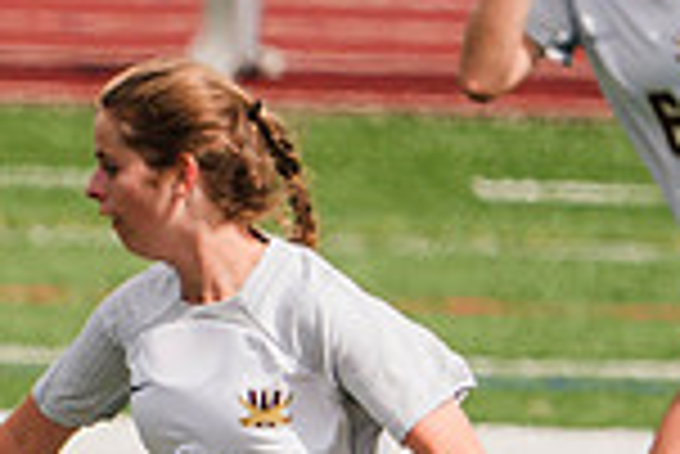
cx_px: -246
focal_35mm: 2673
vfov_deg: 0.5
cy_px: 562
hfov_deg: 0.8
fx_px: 50538
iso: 200
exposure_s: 1/1600
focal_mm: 576
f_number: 6.3
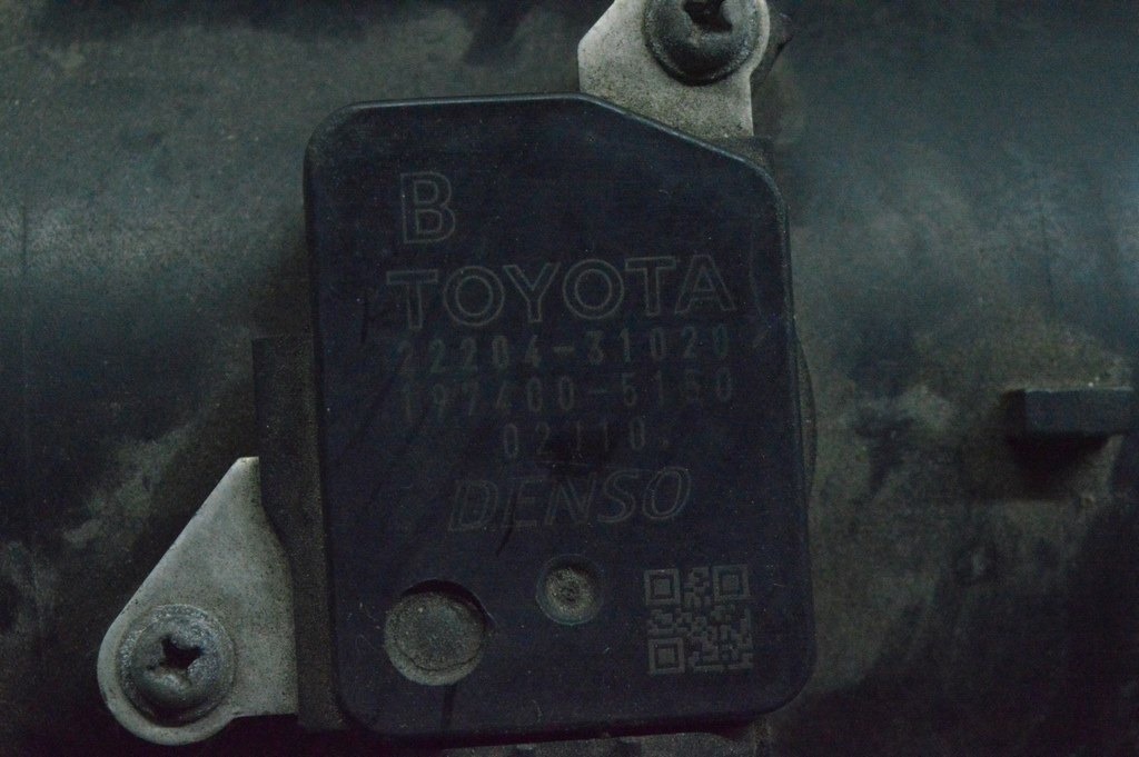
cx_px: 570
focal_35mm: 82
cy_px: 378
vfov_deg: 16.5
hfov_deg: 24.6
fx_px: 2608
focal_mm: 55
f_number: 16
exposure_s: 1/200
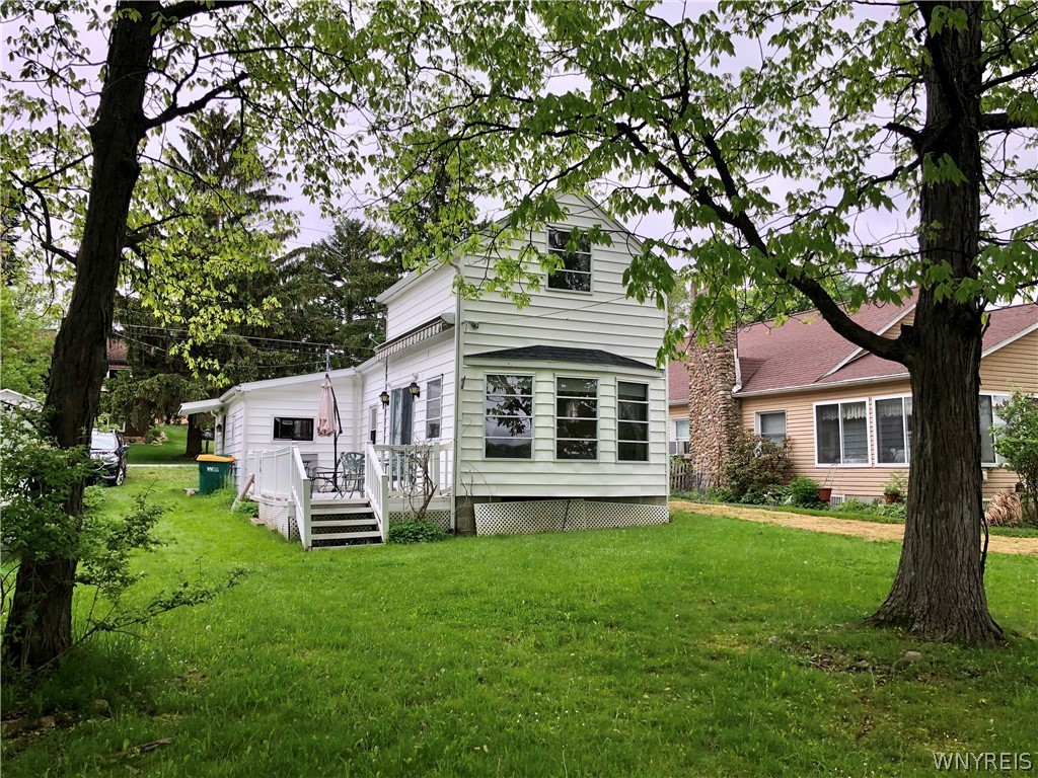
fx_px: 840
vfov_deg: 49.7
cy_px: 389
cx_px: 519
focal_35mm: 28
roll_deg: -0.2
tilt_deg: +6.6
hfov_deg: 63.4
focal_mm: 4
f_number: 1.8
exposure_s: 1/257
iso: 20
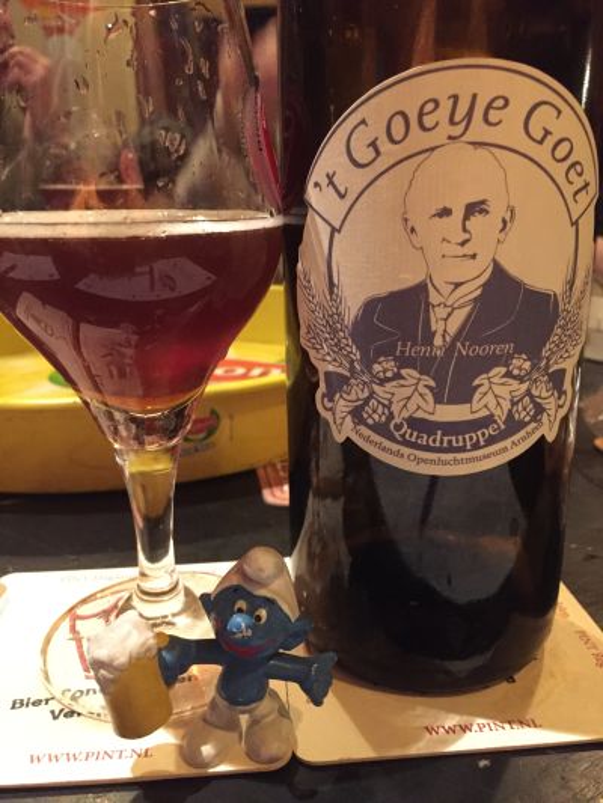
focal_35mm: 29
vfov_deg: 61.6
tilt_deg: -18.0
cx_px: 302
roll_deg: +0.8
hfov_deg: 48.2
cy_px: 402
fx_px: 673
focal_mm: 4.15
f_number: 2.2
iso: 1000
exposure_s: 1/17
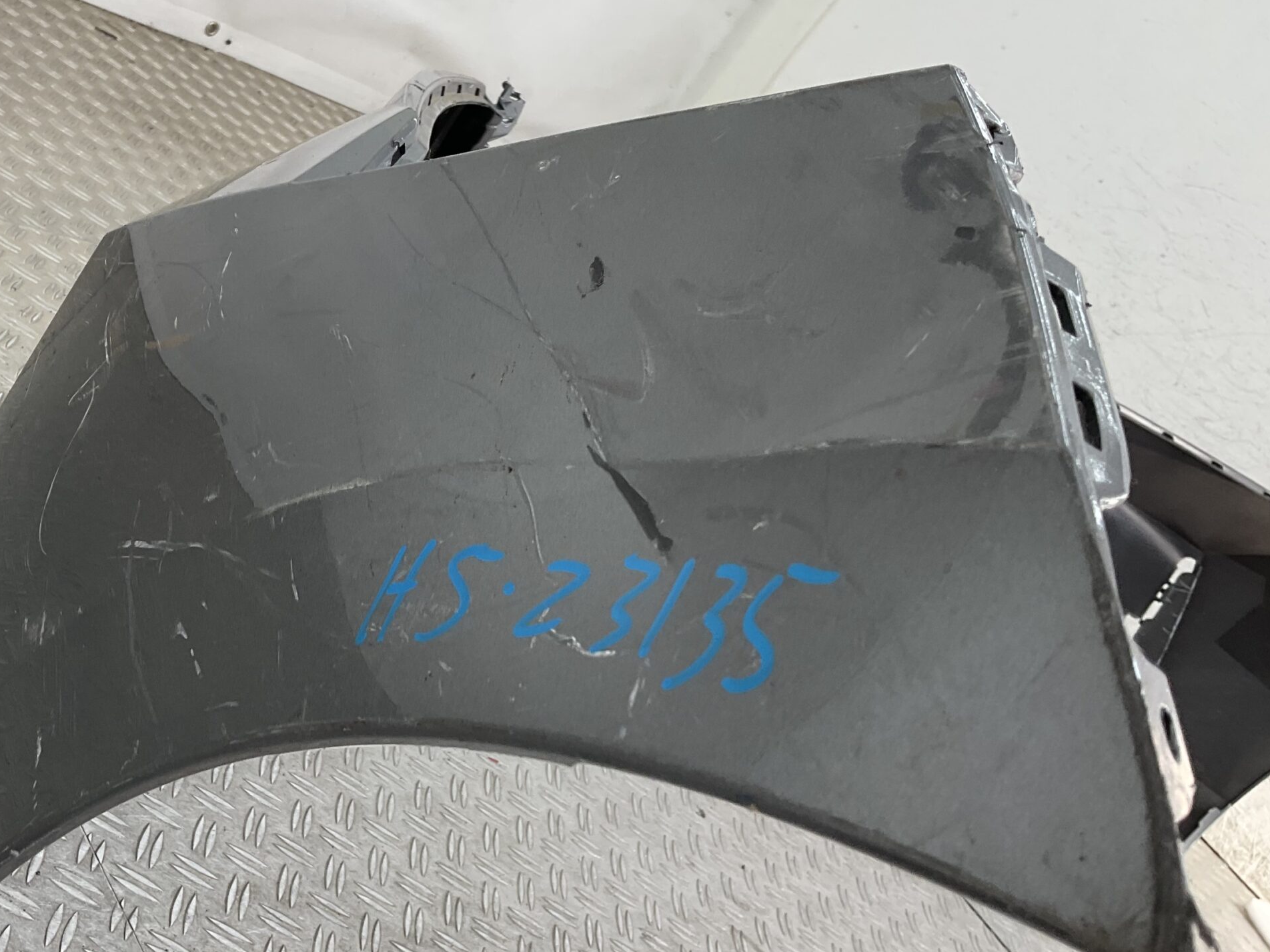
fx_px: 1431
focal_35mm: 39
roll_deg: -39.6
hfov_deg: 47.1
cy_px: 479
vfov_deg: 36.8
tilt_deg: -24.4
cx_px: 420
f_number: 1.8
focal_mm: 3
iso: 16
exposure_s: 1/102
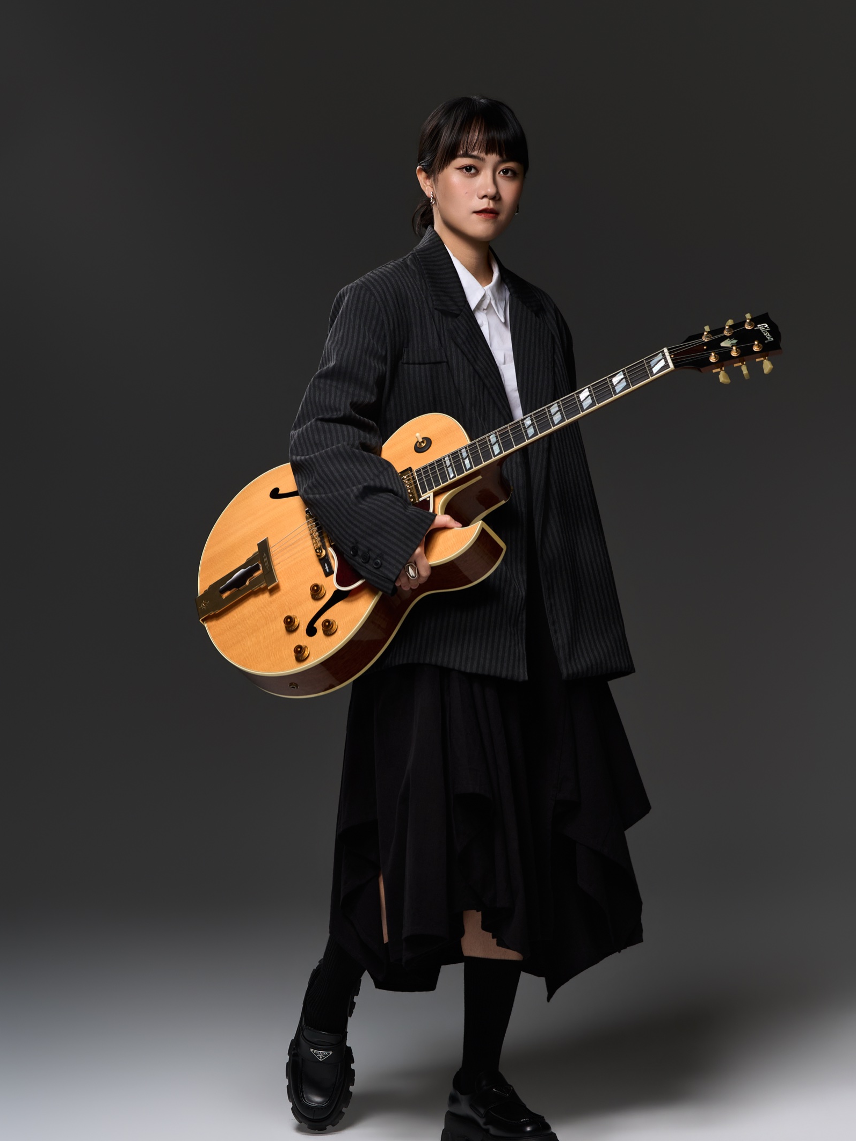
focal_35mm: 114
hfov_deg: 13.0
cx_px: 429
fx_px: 3758
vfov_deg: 17.3
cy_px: 608
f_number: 8
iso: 400
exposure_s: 1/160
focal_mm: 105
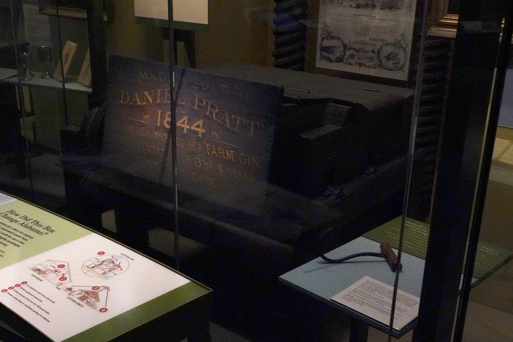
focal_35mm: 30
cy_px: 171
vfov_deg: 43.6
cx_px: 256
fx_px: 428
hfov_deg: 61.9
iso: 10000
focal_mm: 30
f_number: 5.6
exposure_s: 1/100
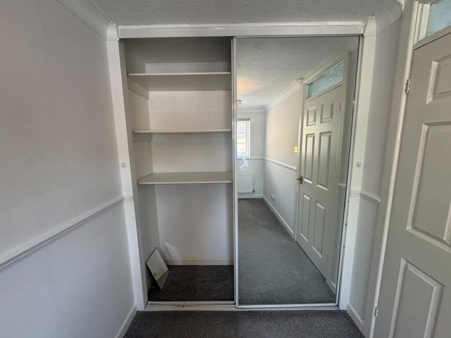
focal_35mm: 14
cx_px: 226
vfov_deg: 85.7
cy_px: 169
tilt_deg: -8.7
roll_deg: +1.1
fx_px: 182
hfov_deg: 102.1
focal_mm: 2.22
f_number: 2.2
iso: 160
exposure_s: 1/60
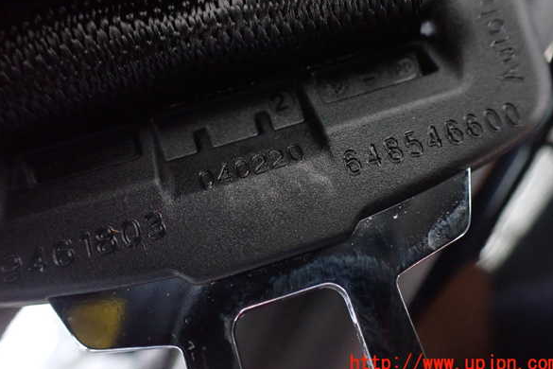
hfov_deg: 58.7
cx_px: 280
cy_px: 163
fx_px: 492
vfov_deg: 41.1
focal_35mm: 32
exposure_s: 1/30
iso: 1000
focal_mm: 5.4
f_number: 2.3
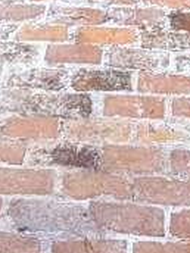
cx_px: 116
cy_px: 132
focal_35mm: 87
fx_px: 637
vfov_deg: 22.5
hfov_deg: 17.0
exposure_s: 1/121
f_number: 2.2
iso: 100
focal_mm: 2.22
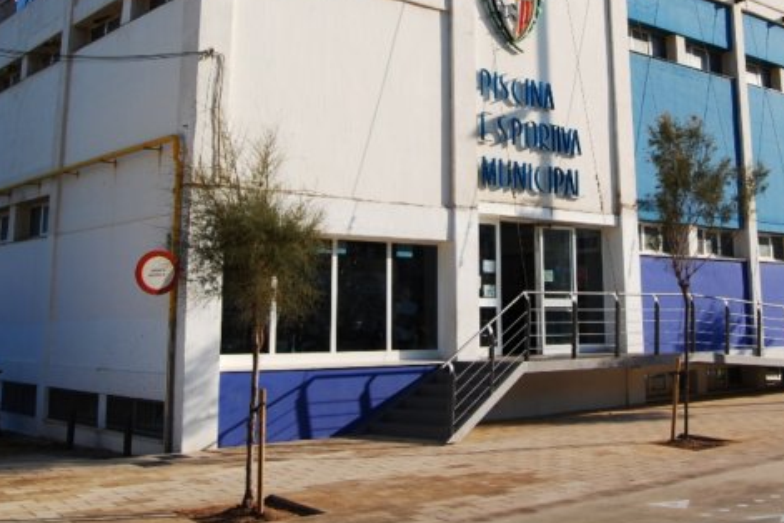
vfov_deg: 29.8
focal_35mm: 44
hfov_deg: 44.3
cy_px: 107
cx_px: 463
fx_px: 958
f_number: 10
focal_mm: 18
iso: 200
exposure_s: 1/400
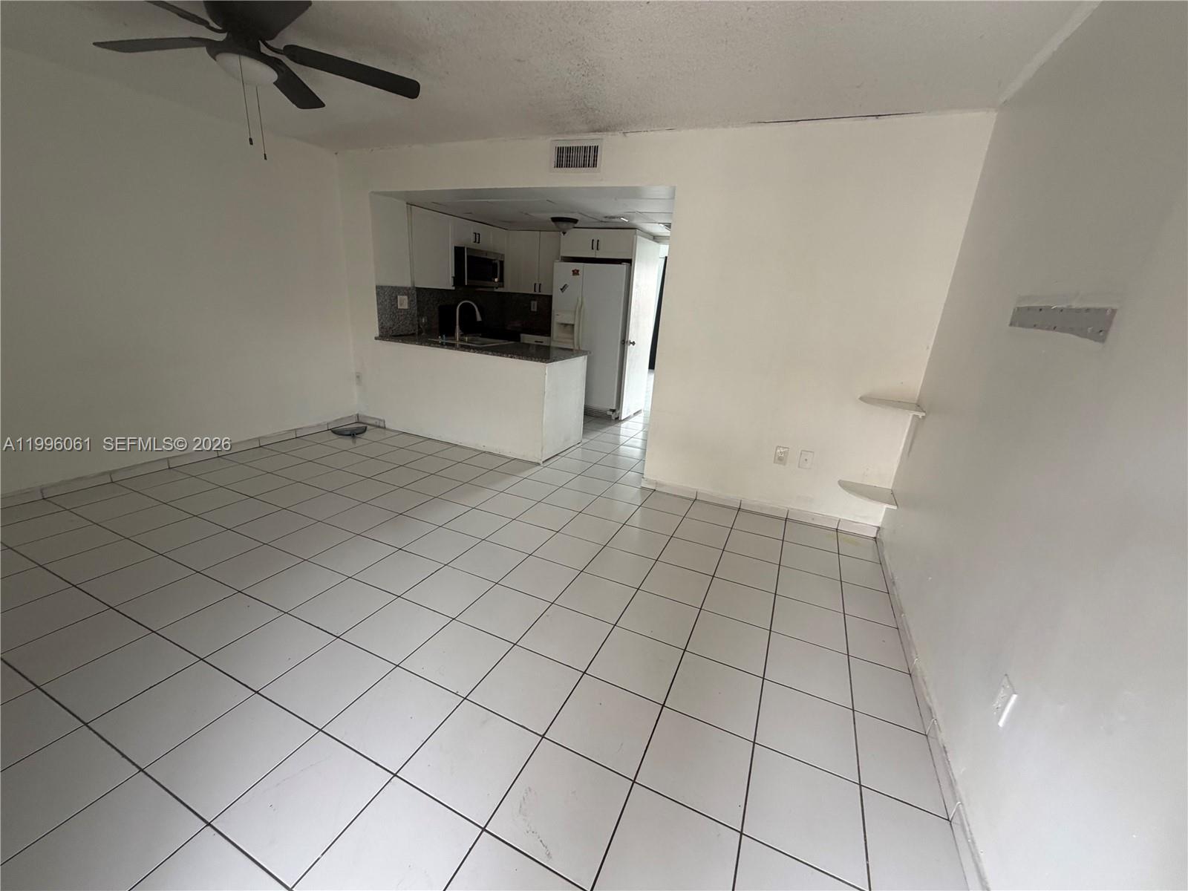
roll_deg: -3.3
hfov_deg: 102.1
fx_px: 480
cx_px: 594
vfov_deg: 85.7
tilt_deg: -17.0
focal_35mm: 14
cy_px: 446
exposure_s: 1/121
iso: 200
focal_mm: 2.22
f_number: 2.2
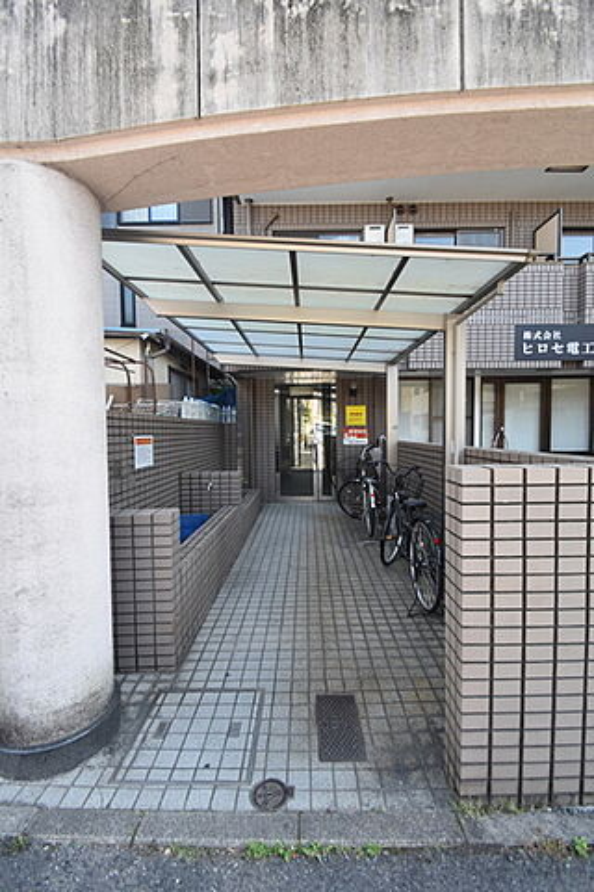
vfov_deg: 100.4
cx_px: 297
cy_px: 446
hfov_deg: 77.3
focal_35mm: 15
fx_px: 371
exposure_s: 1/250
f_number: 5
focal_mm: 10
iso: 400
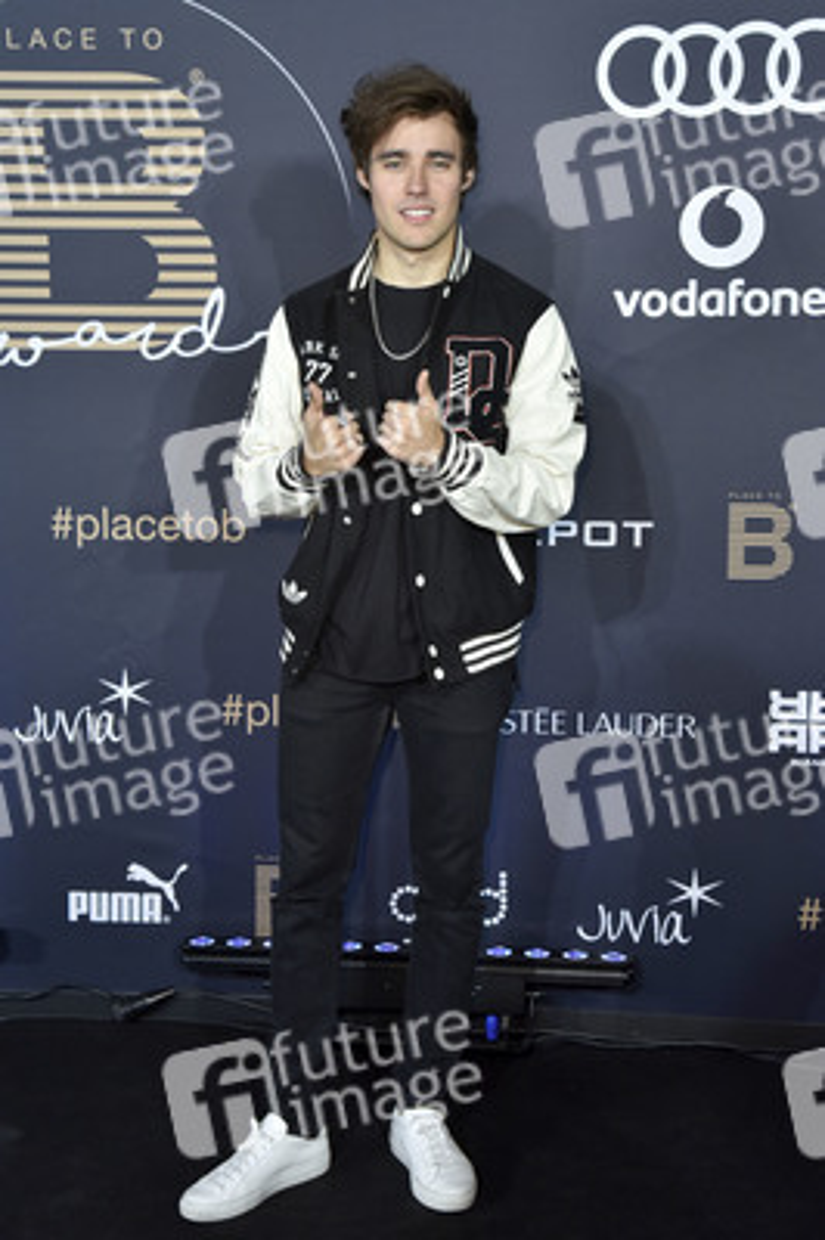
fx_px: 1790
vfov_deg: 38.2
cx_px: 412
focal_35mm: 52
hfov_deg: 25.9
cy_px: 620
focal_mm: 52
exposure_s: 1/250
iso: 1600
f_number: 6.3
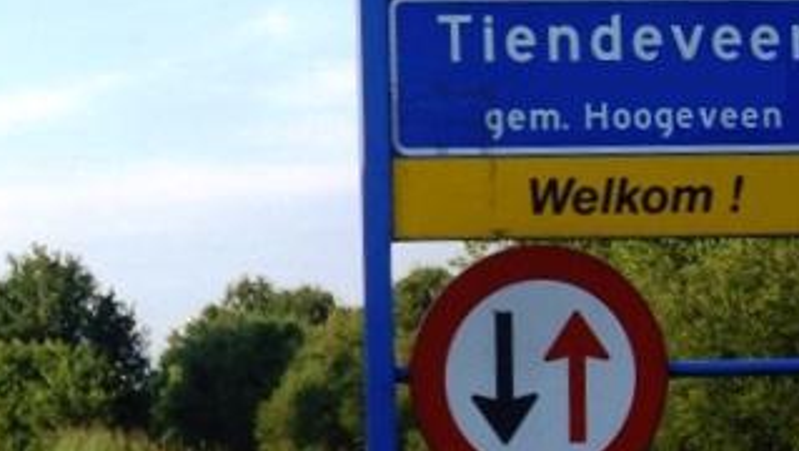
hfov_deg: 25.4
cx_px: 248
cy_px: 376
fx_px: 1760
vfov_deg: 14.5
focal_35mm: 83
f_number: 8
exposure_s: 1/80
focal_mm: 7.9
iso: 64
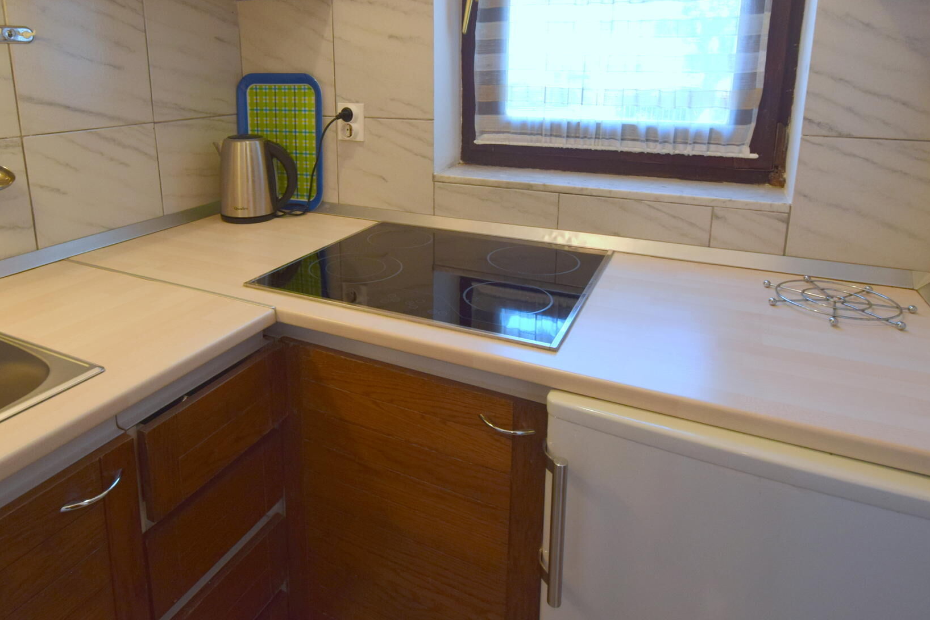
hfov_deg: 78.2
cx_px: 409
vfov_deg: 55.0
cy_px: 170
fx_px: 568
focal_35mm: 22
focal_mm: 10
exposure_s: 1/100
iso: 400
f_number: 5
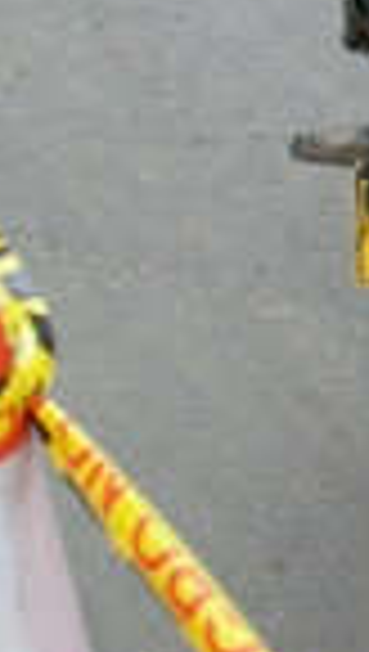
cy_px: 99
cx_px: 680
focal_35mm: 96
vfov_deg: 21.8
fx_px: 1663
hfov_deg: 11.6
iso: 64
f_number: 2.8
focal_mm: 5.7
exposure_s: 1/200
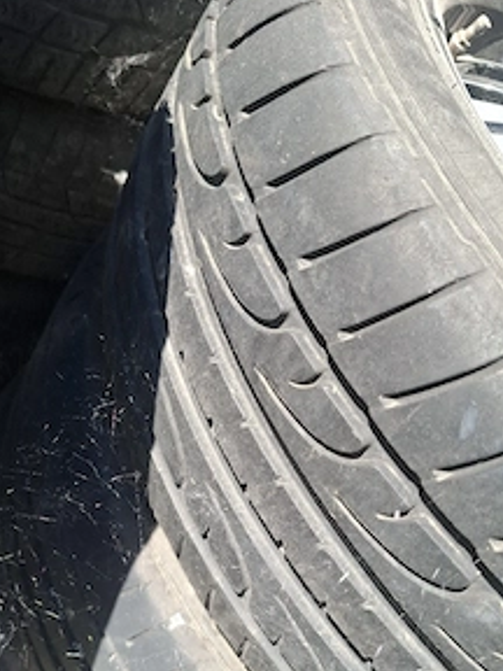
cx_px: 238
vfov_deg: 56.5
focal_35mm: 32
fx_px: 620
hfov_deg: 44.1
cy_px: 394
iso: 50
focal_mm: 5.54
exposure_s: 1/312
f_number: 1.8
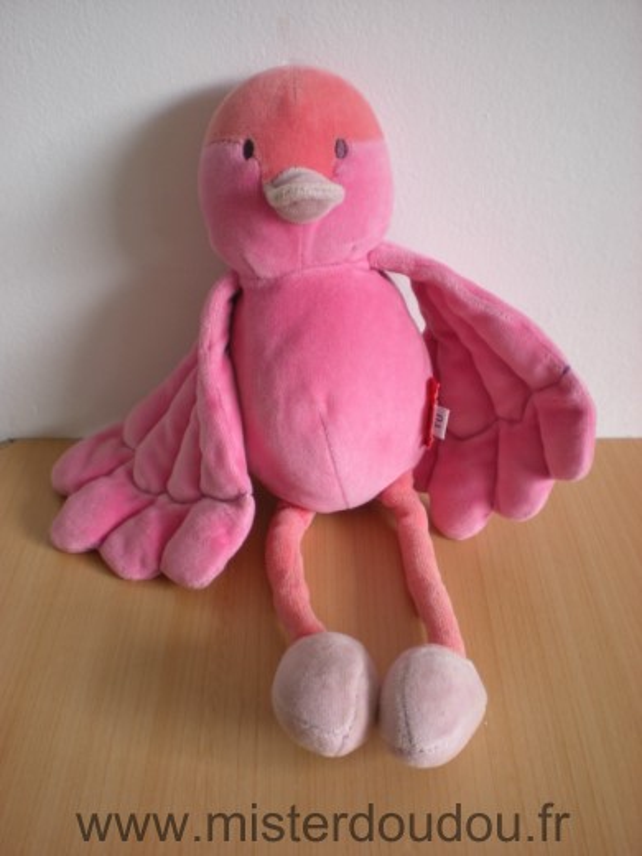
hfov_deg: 37.7
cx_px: 321
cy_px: 428
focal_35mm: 38
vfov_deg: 49.0
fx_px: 940
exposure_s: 1/60.7
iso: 90
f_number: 3.1
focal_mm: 6.3
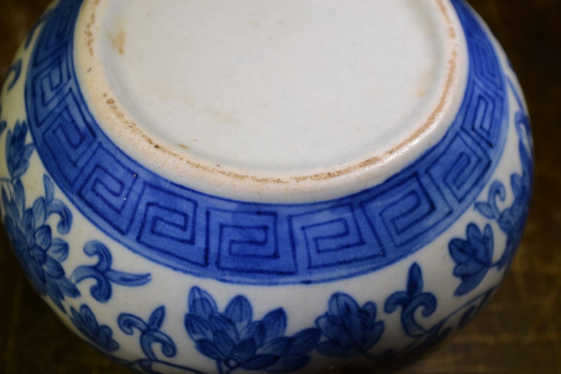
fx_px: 1122
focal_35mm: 72
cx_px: 280
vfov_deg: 18.9
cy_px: 187
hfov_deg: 28.1
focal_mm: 48
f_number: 8
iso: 100
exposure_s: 1/400
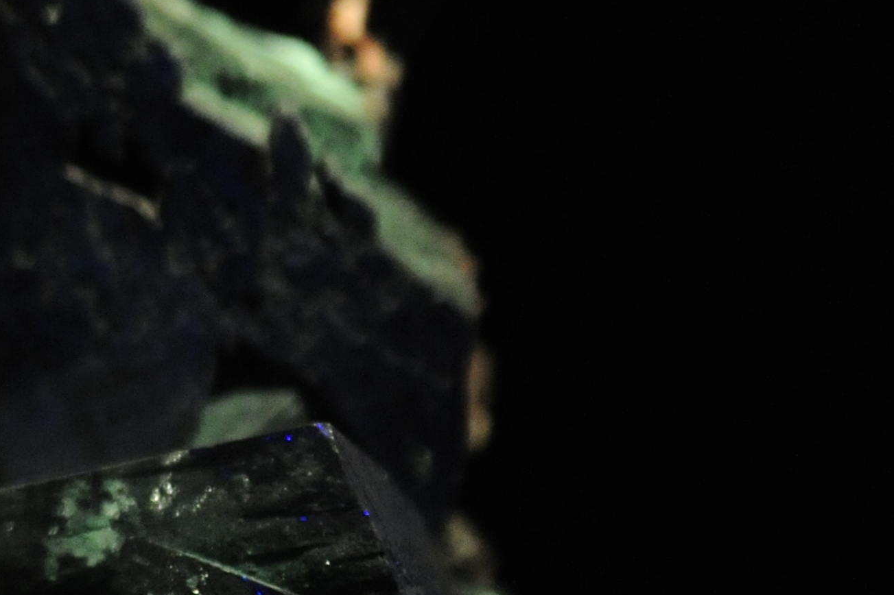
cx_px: -915
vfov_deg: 7.0
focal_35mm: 195
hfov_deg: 9.8
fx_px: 4841
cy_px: -42
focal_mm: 42
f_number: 2.8
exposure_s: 1/60
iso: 1600
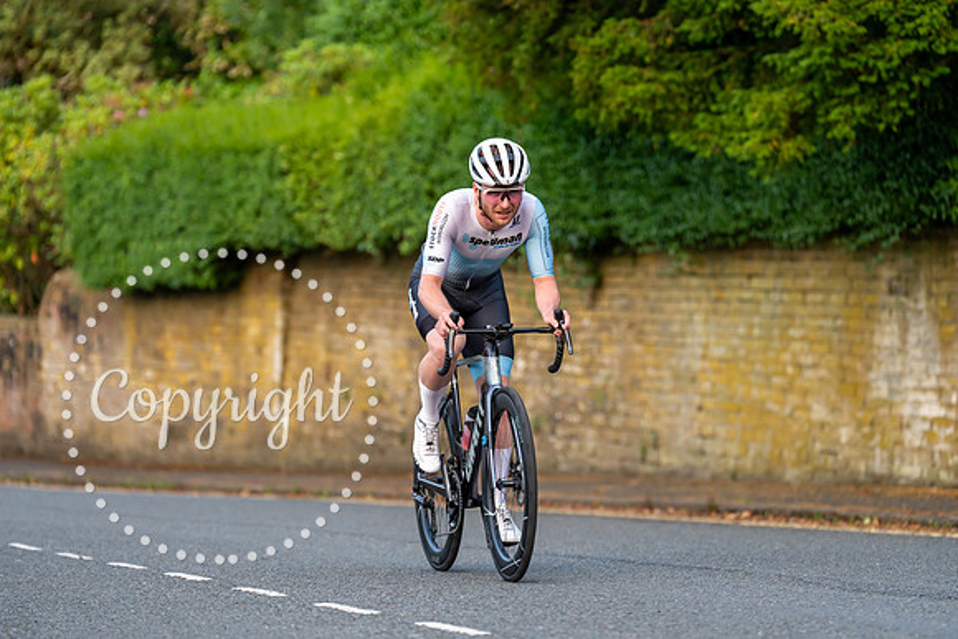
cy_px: 320
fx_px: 3593
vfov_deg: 10.2
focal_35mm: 135
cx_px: 479
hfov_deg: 15.2
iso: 1250
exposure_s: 1/1000
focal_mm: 135
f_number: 2.8
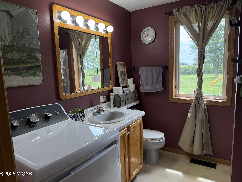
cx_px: 121
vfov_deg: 56.8
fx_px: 168
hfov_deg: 71.6
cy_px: 91
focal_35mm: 24
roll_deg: +1.9
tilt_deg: -7.0
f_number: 1.78
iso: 160
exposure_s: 1/235
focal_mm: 6.76
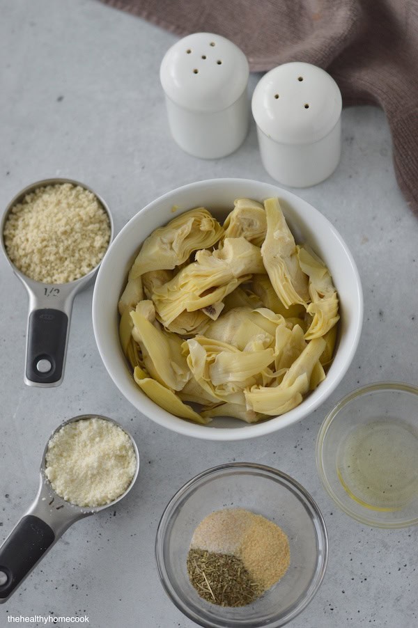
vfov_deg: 27.0
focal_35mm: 75
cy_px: 314
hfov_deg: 18.2
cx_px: 209
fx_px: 1308
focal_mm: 50
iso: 800
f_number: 2.8
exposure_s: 1/500
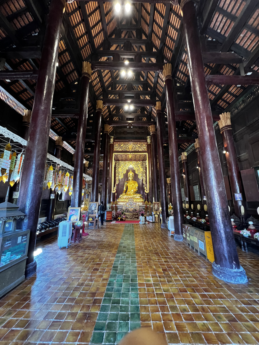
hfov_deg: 89.9
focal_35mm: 13
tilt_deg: +11.8
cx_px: 130
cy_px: 172
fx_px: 130
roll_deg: -0.8
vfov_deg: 106.2
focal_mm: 1.57
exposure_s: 1/50
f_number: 1.8
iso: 500
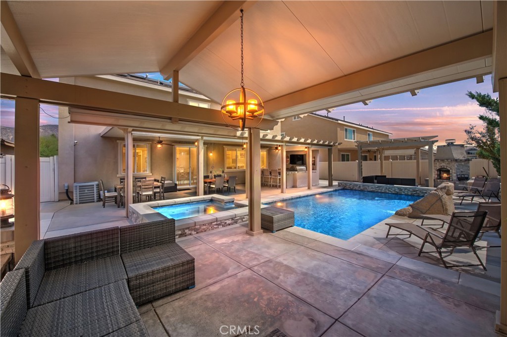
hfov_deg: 104.3
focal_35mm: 14
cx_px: 254
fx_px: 197
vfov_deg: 81.1
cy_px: 168
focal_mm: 14
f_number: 20
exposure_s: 1/40
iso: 125
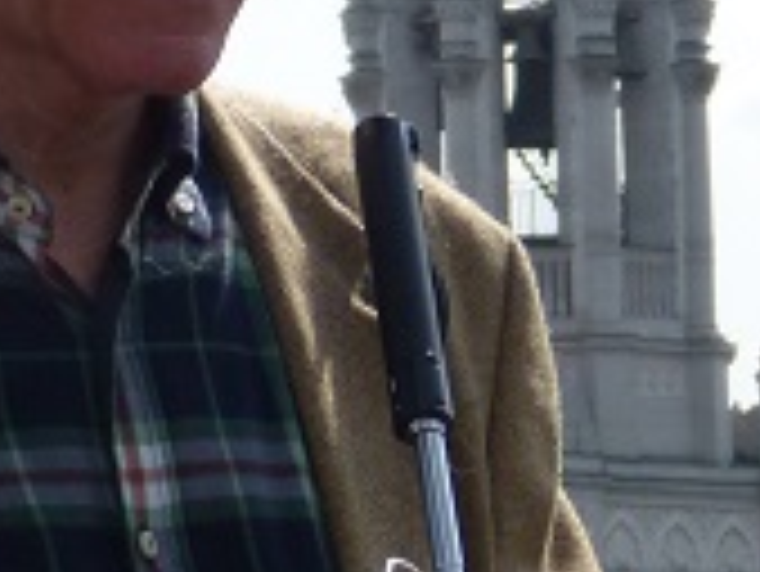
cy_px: 387
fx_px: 9096
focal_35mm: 414
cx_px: -468
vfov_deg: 3.6
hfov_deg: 4.7
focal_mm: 17.5
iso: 100
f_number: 4
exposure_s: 1/1300
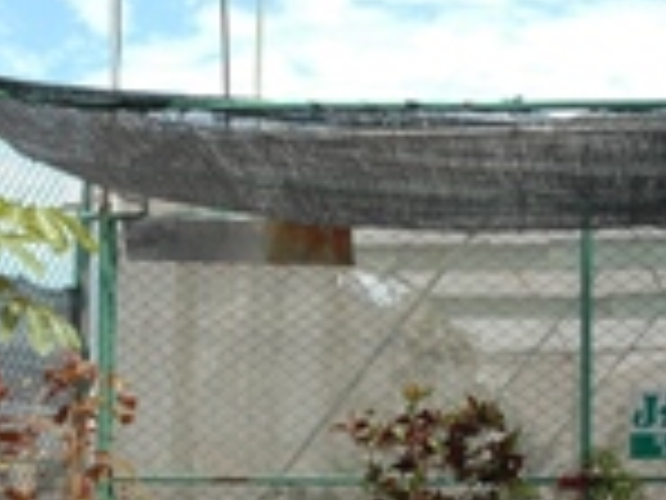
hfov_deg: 14.5
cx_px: 459
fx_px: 2606
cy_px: 509
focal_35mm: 135
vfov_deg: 10.8
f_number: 7.1
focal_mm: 31
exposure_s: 1/320
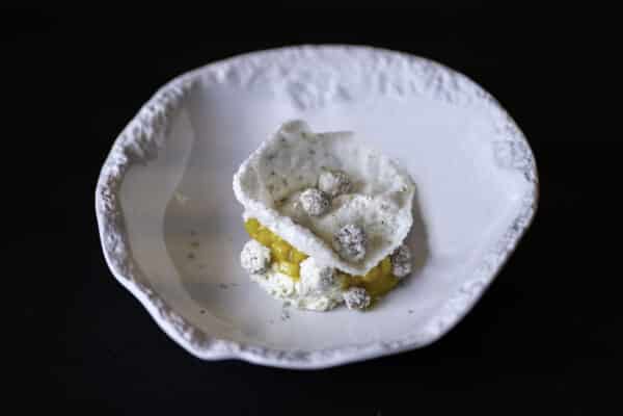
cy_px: 208
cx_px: 312
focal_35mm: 85
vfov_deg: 16.1
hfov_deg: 23.9
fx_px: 1471
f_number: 2.2
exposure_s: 1/125
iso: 640
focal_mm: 85
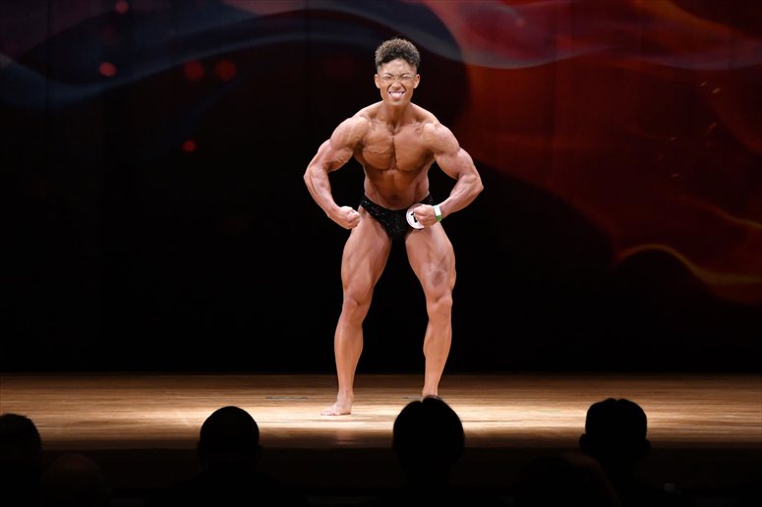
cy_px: 254
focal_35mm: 240
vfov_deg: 5.7
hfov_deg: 8.6
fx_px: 5078
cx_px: 381
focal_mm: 160
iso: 4000
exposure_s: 1/400
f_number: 5.6
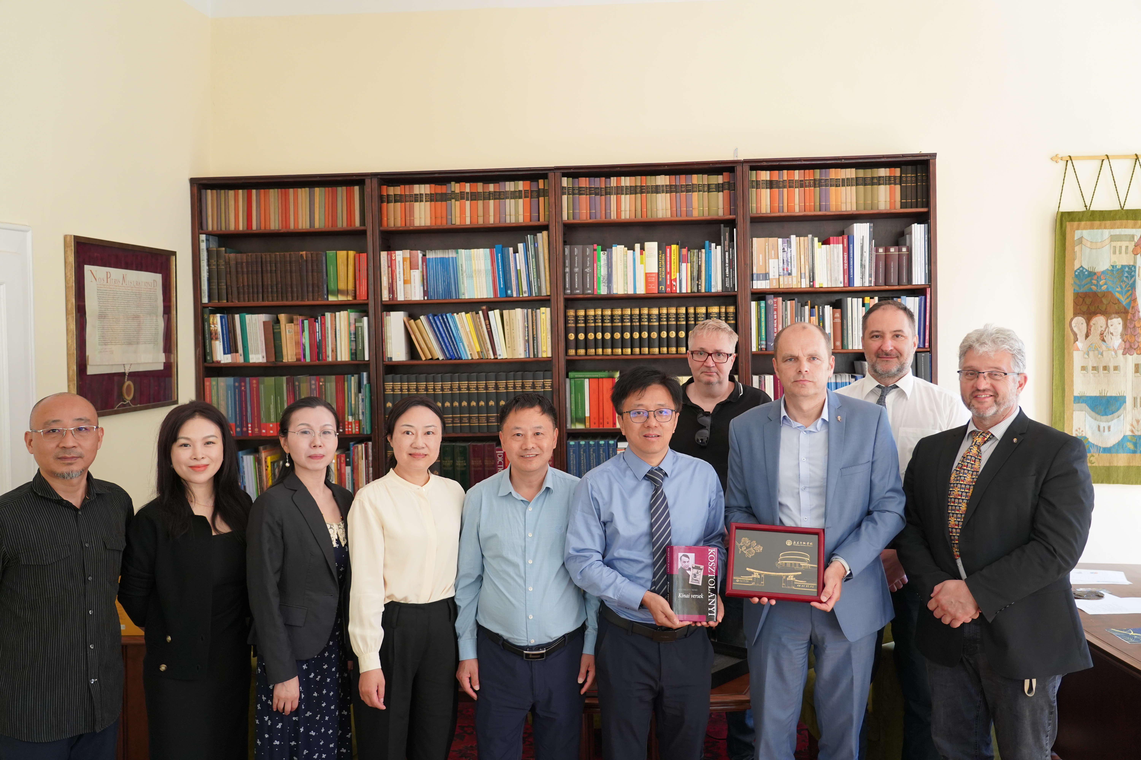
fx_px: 1014
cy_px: 380
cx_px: 570
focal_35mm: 32
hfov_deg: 58.7
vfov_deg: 41.1
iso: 1600
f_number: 4
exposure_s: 1/160
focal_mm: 32
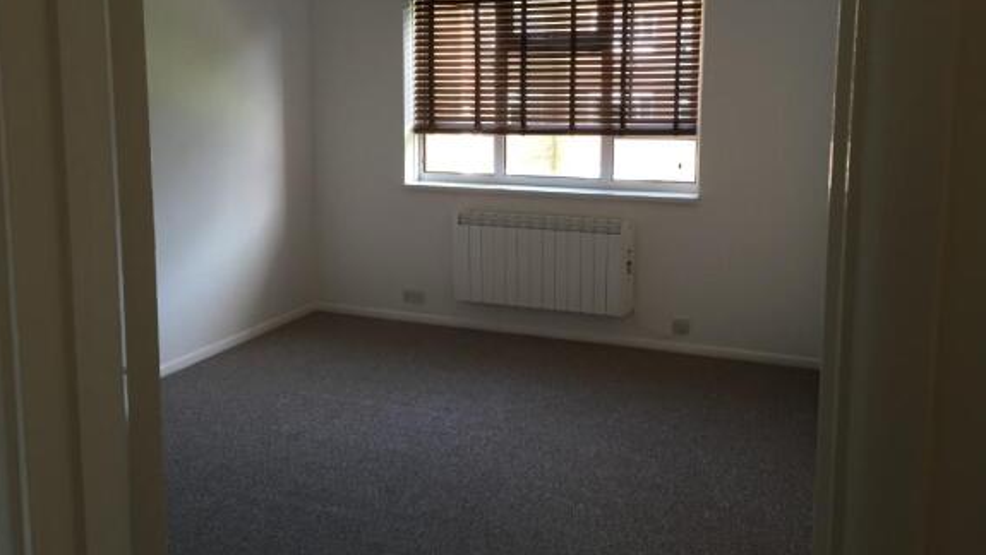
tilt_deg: -6.6
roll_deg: -0.6
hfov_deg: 61.0
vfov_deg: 36.4
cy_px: 193
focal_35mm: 32
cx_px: 490
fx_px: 837
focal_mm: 4.15
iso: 32
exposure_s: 1/33
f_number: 2.2
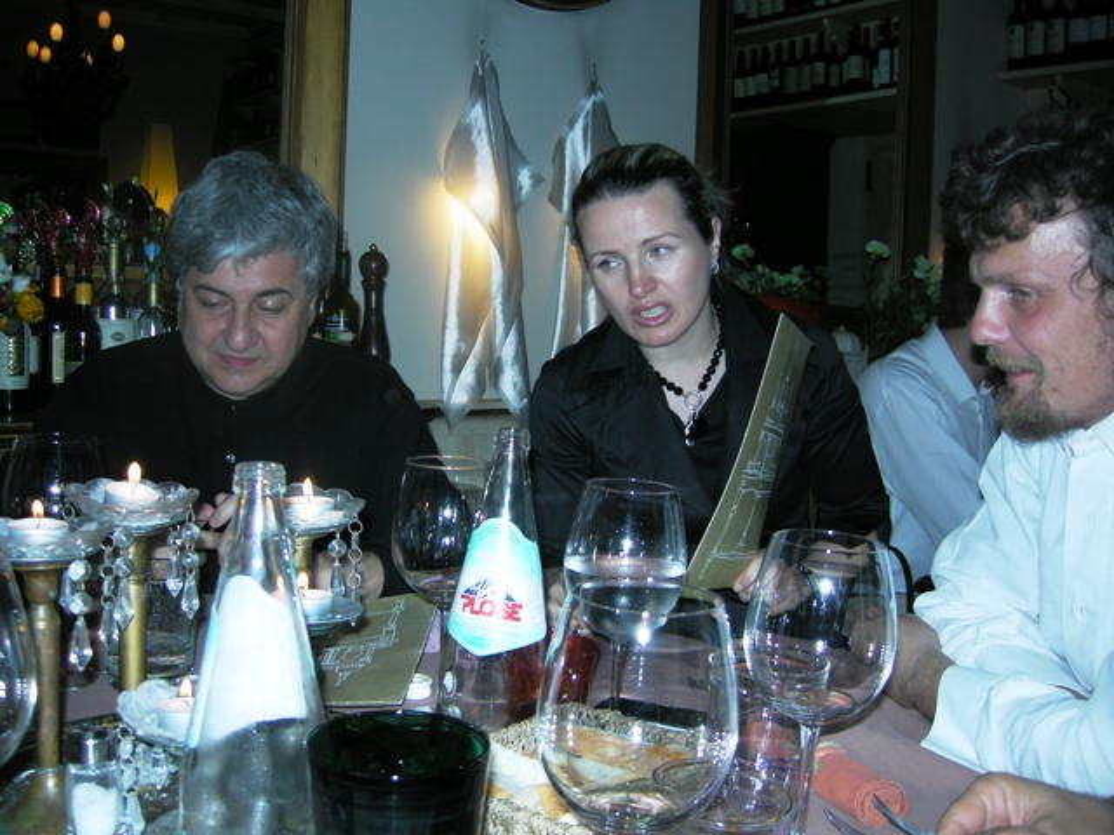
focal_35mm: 36
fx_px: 1159
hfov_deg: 51.4
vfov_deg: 39.7
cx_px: 557
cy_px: 418
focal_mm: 7.5
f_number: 2.7
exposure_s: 1/60
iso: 64
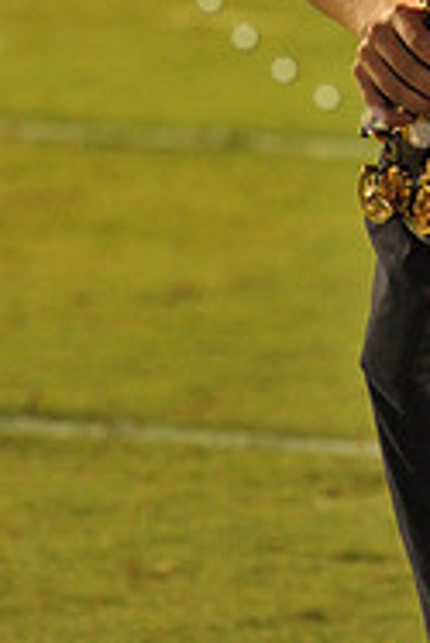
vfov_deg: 3.9
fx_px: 9406
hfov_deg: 2.6
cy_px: -261
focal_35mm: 526
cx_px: 523
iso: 6400
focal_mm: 170
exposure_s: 1/200
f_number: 5.6
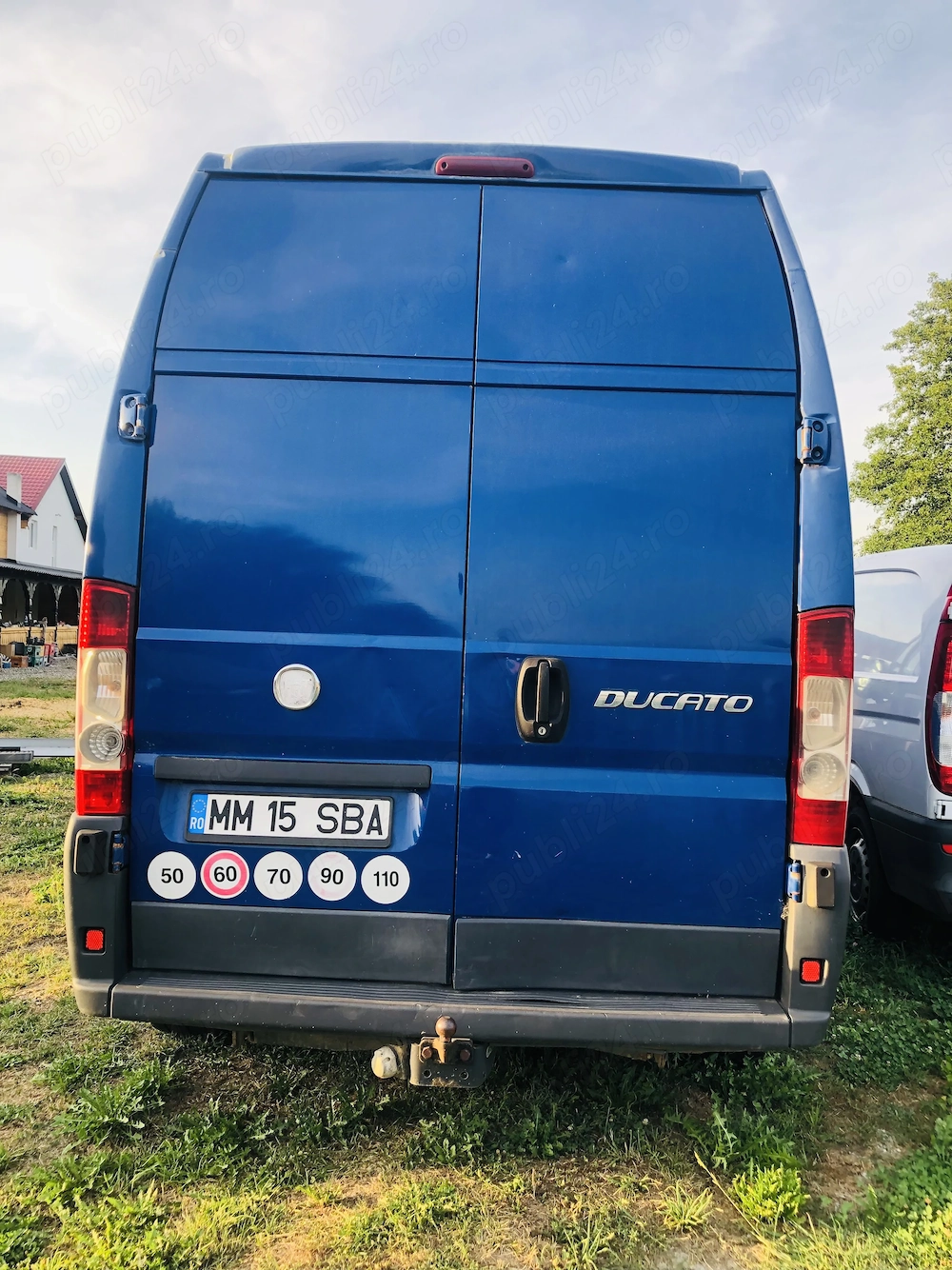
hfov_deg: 49.7
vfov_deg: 63.5
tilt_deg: -0.6
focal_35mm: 28
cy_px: 635
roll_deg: -1.9
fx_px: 1027
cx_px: 476
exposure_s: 1/130
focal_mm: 3.99
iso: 20
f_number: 1.8
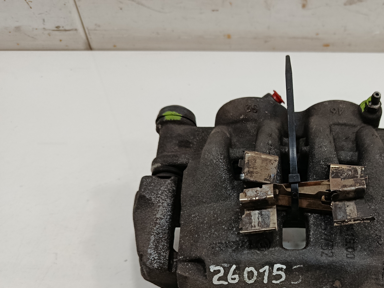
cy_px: 221
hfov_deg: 48.0
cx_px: 293
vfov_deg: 37.6
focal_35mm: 37
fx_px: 410
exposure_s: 1/100
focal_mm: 5.24
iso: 1117
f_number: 1.7
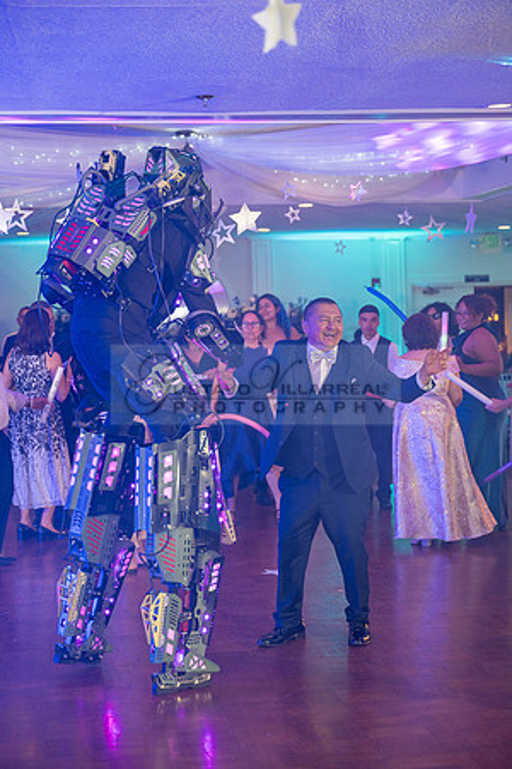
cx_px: 256
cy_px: 384
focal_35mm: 60
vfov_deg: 33.4
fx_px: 1280
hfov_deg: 22.6
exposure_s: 1/200
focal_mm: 60
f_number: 2.8
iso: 1250
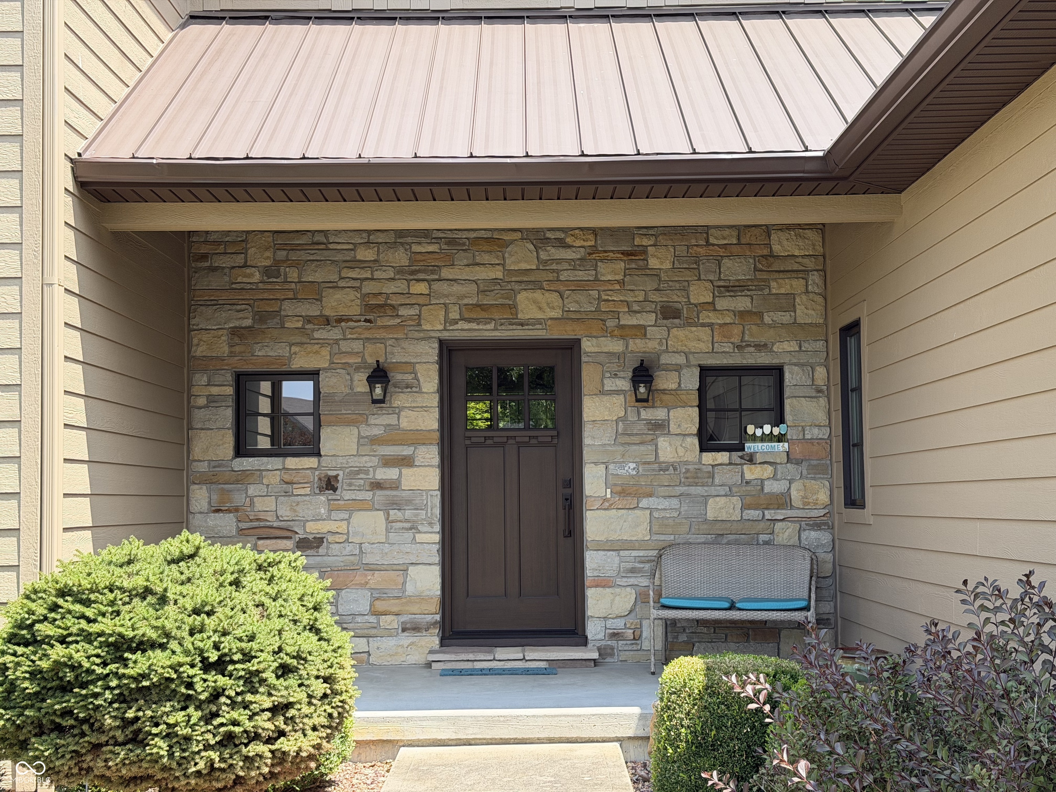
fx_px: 1464
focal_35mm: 48
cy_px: 396
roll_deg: +0.9
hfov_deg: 39.7
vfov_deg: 30.3
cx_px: 528
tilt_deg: +4.5
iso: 80
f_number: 1.78
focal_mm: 6.76
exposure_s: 1/1116
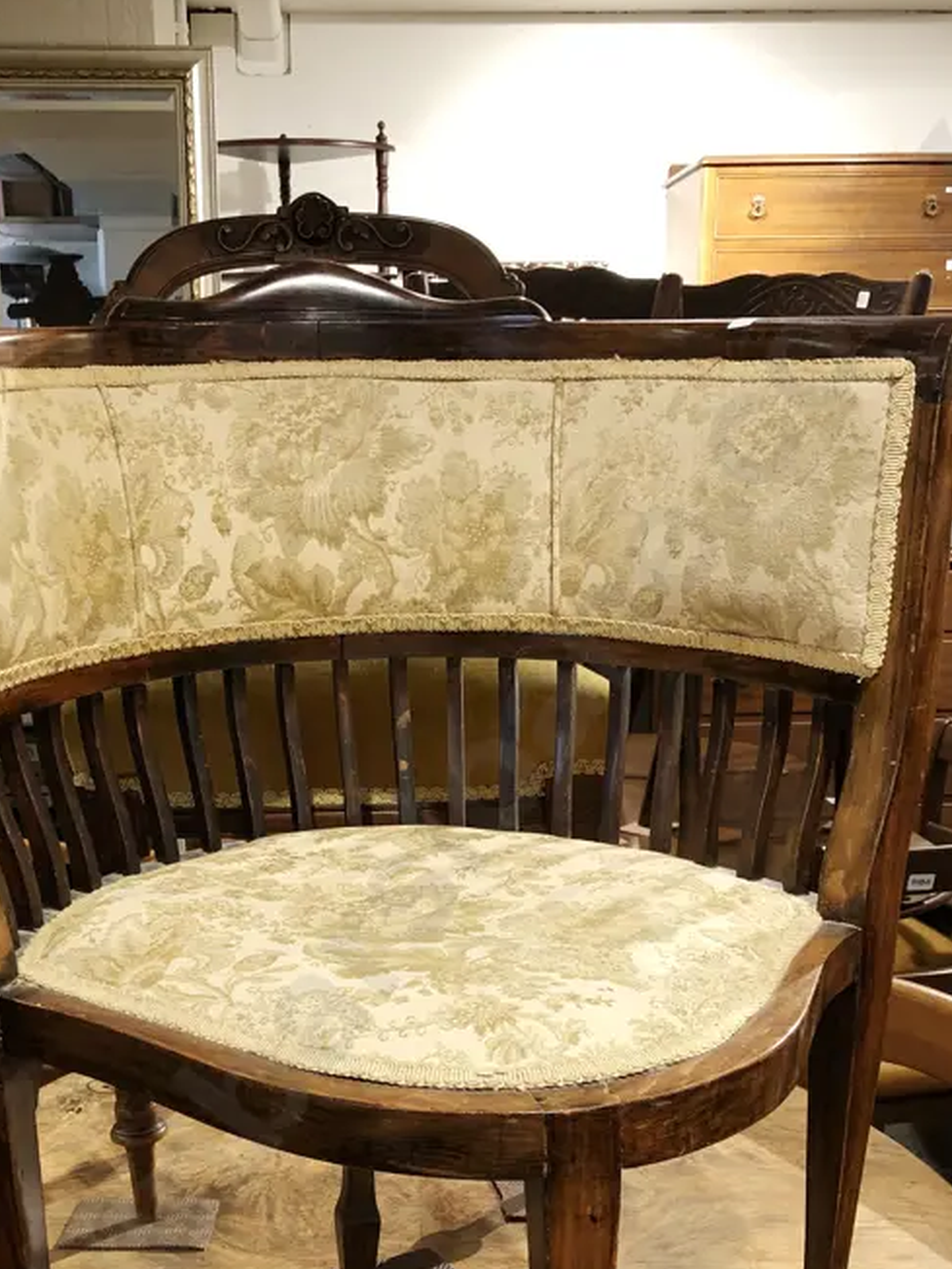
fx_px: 1613
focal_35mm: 44
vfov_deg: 41.8
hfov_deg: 32.8
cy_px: 940
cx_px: 376
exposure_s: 1/17
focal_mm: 3.99
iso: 40
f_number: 1.8
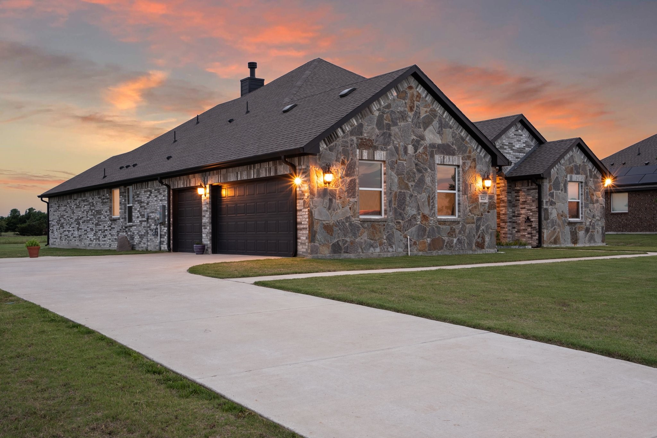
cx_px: 328
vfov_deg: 34.2
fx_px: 712
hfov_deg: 49.6
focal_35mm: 39
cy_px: 219
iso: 320
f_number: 6.3
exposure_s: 1/1.25
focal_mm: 26
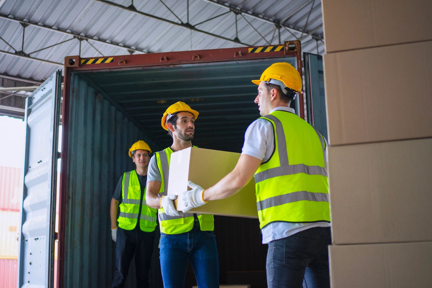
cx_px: 216
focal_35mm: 45
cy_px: 144
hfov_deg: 43.6
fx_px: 540
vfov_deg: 29.9
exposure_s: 1/320
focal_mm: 45
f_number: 1.8
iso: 400
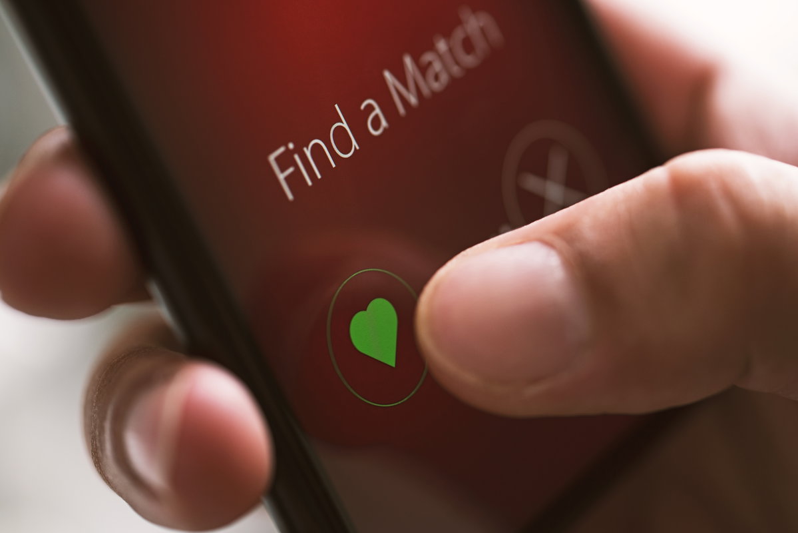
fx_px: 1995
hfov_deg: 22.6
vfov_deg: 15.2
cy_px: 266
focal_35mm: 90
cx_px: 399
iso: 100
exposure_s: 1/100
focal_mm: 90
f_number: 2.8
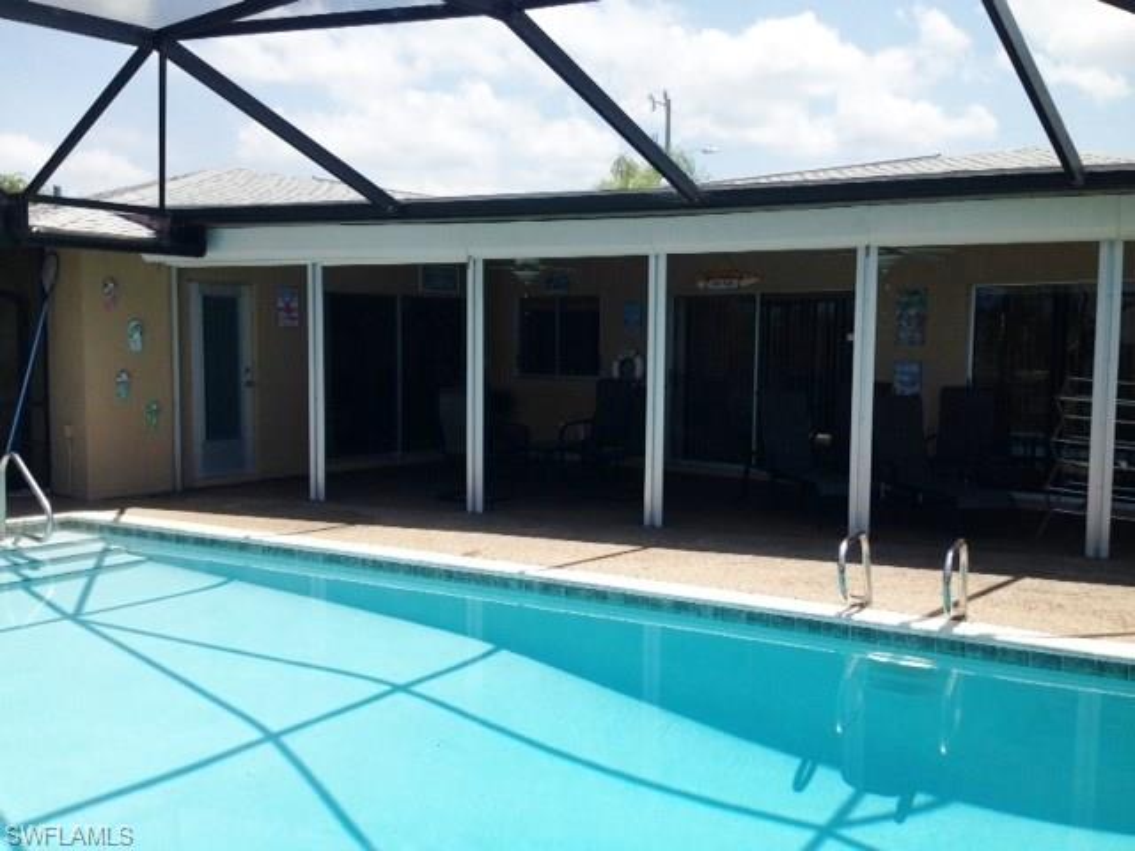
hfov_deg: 55.4
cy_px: 426
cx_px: 568
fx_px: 1082
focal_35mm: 33
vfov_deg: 42.9
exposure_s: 1/917
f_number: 2.4
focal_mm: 4.12
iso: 50
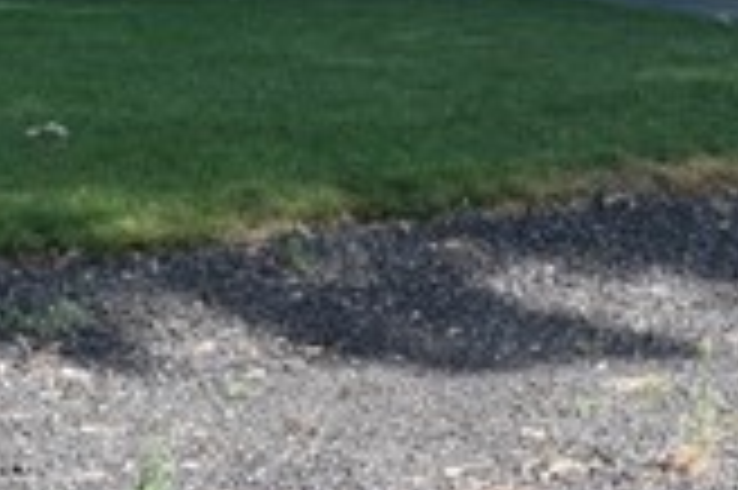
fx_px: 2396
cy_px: -211
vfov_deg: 11.3
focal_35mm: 117
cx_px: 770
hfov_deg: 17.1
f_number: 8
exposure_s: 1/500
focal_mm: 20
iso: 400
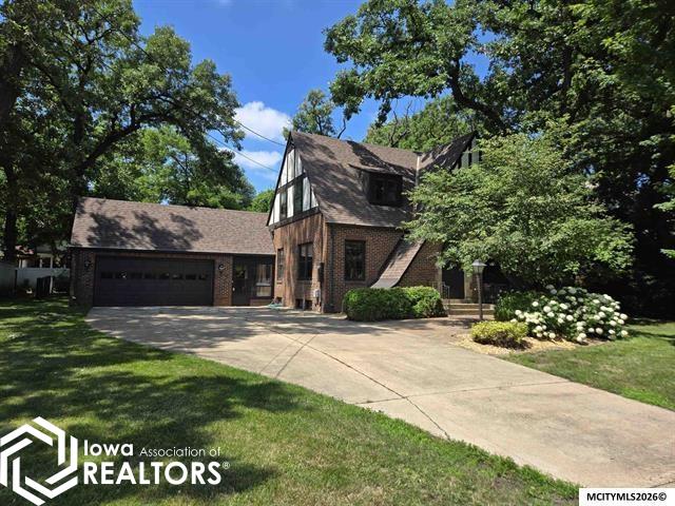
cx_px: 338
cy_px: 253
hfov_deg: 73.9
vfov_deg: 58.9
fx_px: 448
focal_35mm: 23
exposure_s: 1/1222
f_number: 1.8
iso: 25
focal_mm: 5.4
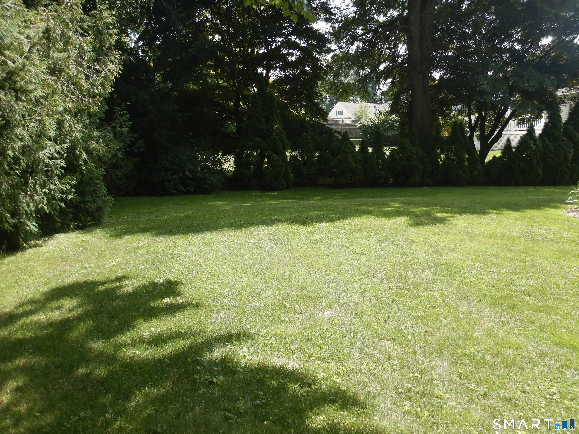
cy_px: 217
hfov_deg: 54.0
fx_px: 569
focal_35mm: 34
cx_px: 290
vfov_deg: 41.8
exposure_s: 1/160
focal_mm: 6.1
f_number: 4.2
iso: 125
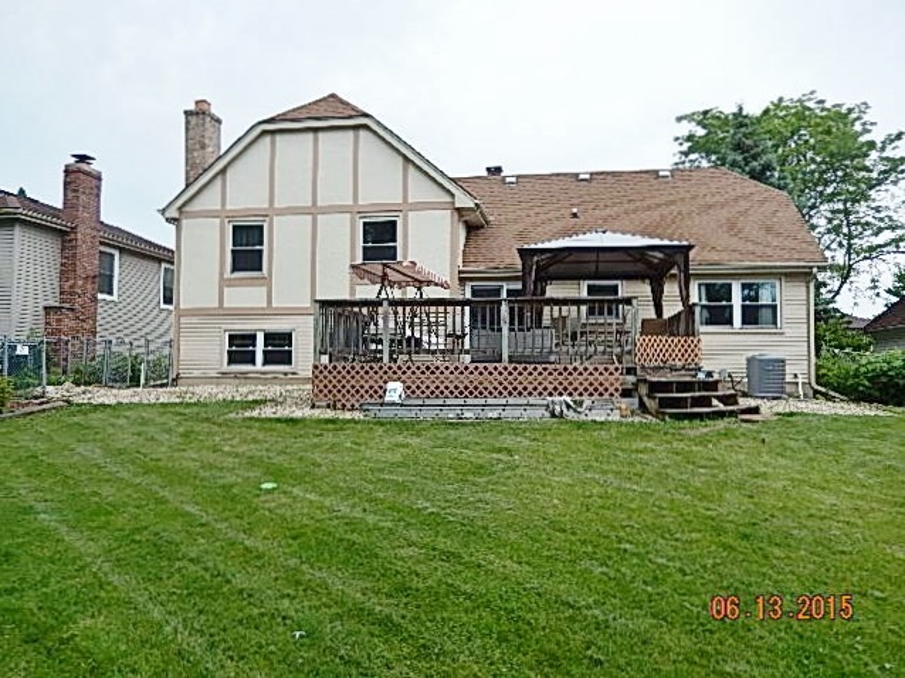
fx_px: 653
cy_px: 339
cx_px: 452
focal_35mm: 25
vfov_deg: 54.8
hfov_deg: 69.4
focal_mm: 4.5
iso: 125
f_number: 3.4
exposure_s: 1/400
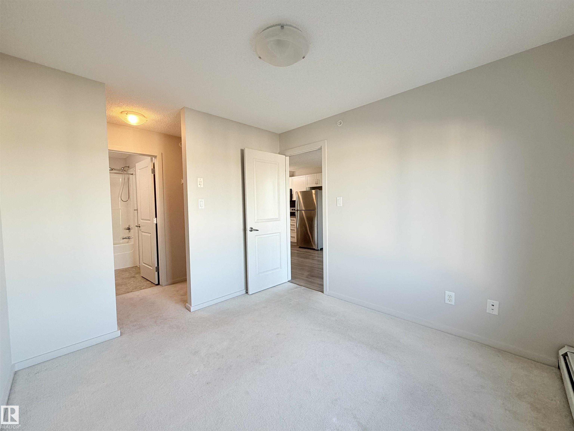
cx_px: 287
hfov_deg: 102.1
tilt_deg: -2.6
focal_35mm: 14
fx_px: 232
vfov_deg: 85.7
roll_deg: +1.1
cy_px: 216
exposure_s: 1/120
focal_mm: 2.22
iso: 160
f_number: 2.2
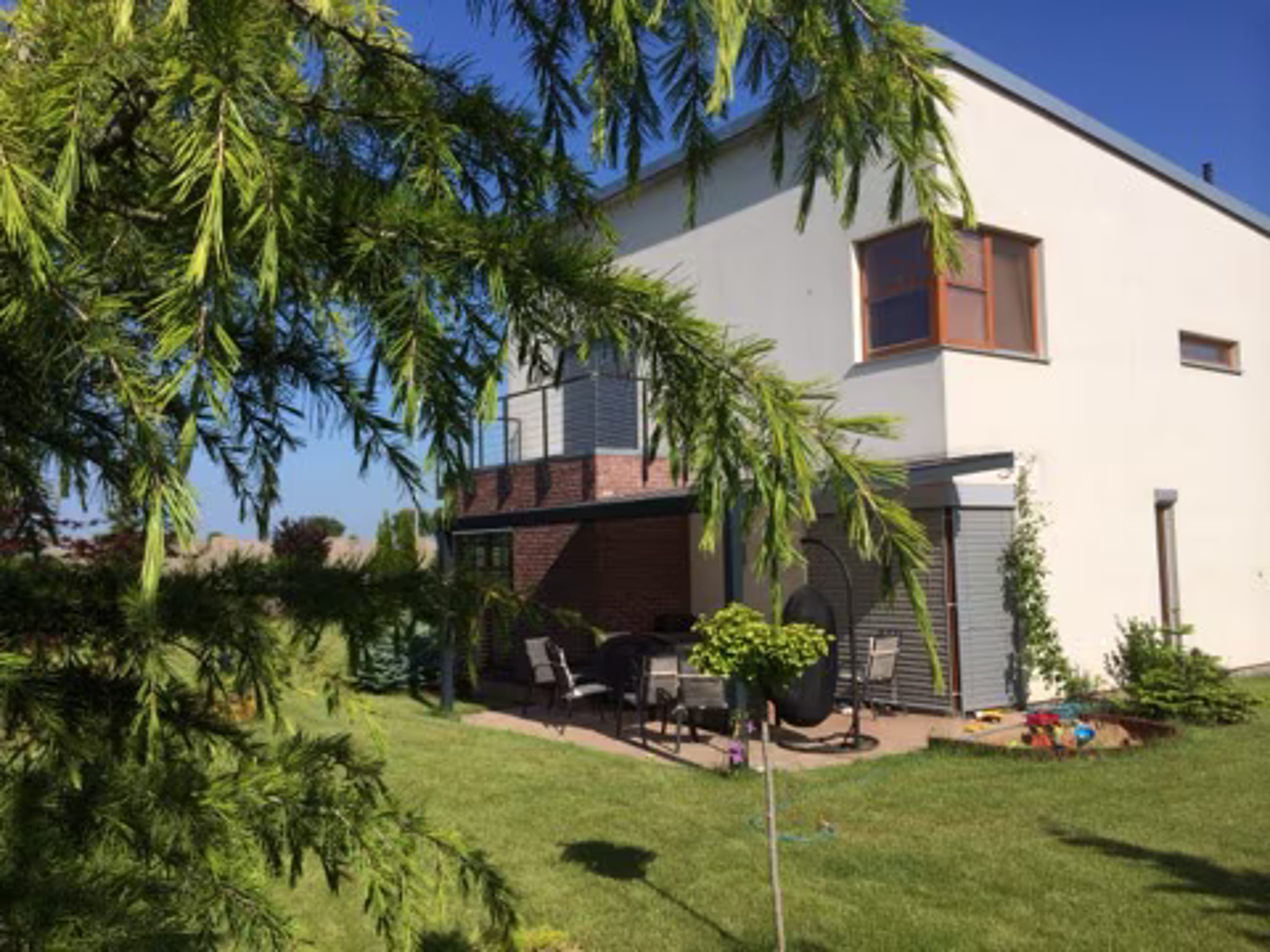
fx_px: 1101
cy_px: 476
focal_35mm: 30
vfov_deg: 46.8
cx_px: 635
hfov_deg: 60.0
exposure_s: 1/2933
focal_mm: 4.12
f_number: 2.2
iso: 32
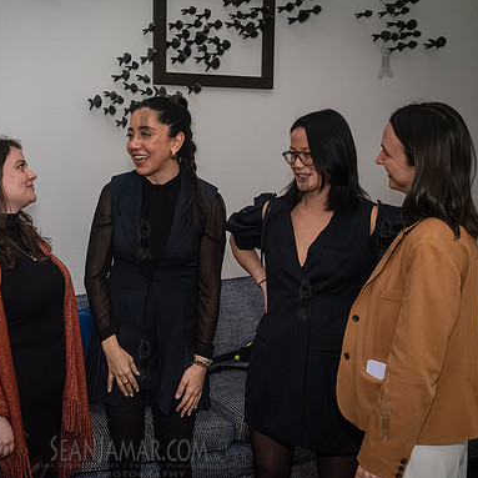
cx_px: 144
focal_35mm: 45
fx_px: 703
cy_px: 238
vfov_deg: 37.6
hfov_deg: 37.0
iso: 8000
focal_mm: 35
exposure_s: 1/400
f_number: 4.5
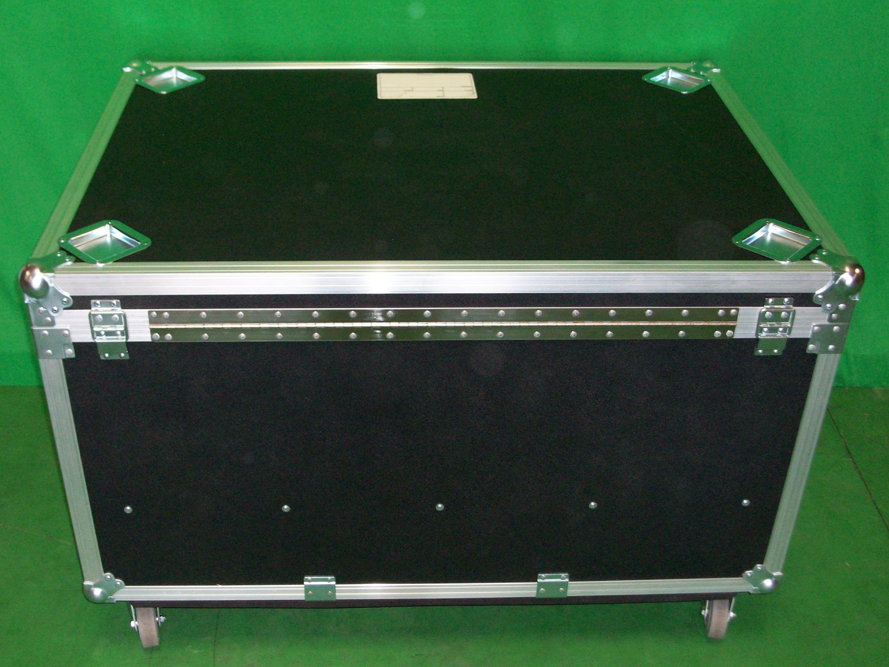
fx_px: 1079
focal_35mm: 42
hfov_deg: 44.8
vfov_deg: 34.3
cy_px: 334
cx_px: 444
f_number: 3.2
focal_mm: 7.1
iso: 160
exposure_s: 1/65.1
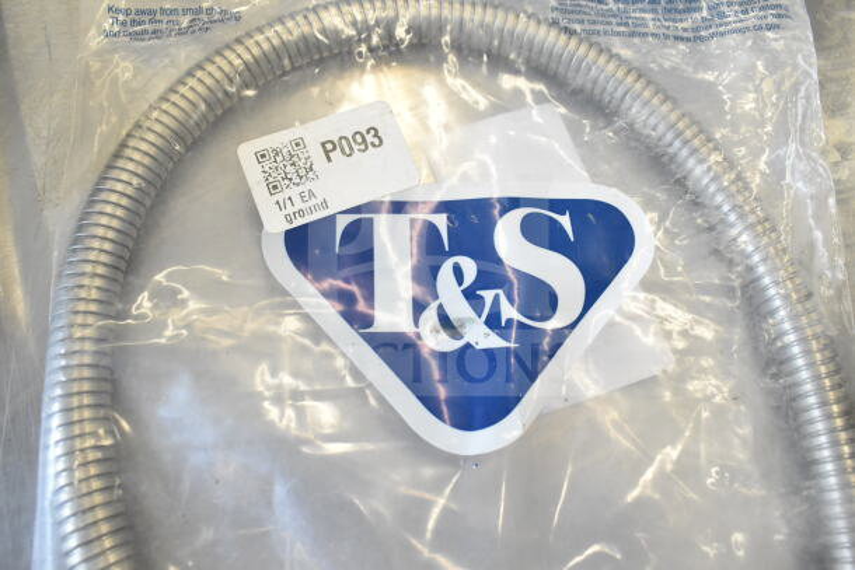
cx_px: 428
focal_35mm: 30
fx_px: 713
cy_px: 285
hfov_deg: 61.9
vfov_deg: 43.6
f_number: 6.3
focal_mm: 20
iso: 1600
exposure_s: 1/125
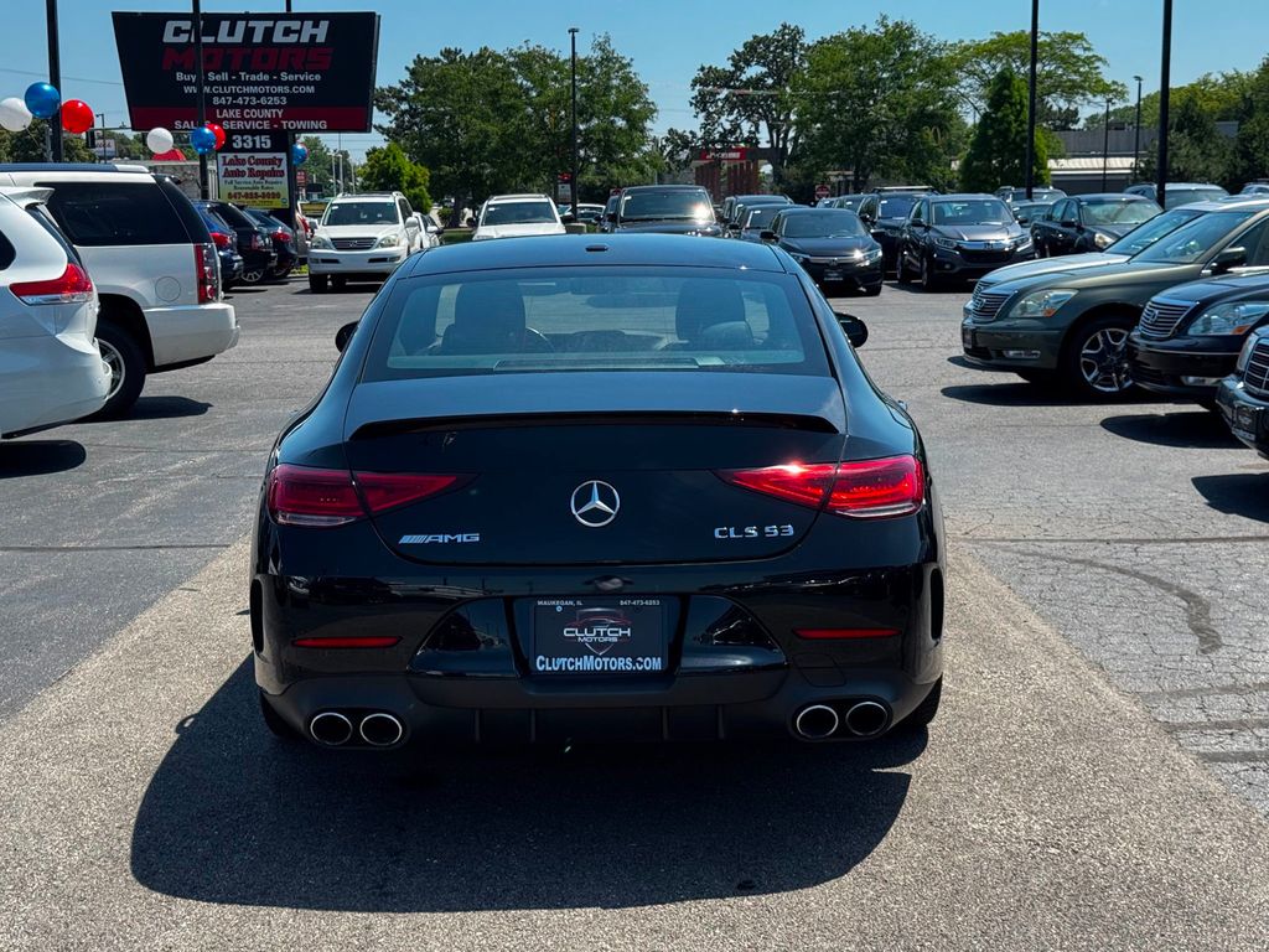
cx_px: 634
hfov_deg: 39.7
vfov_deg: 30.3
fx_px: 1760
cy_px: 476
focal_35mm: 48
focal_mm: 6.76
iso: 64
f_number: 1.78
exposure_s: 1/2513
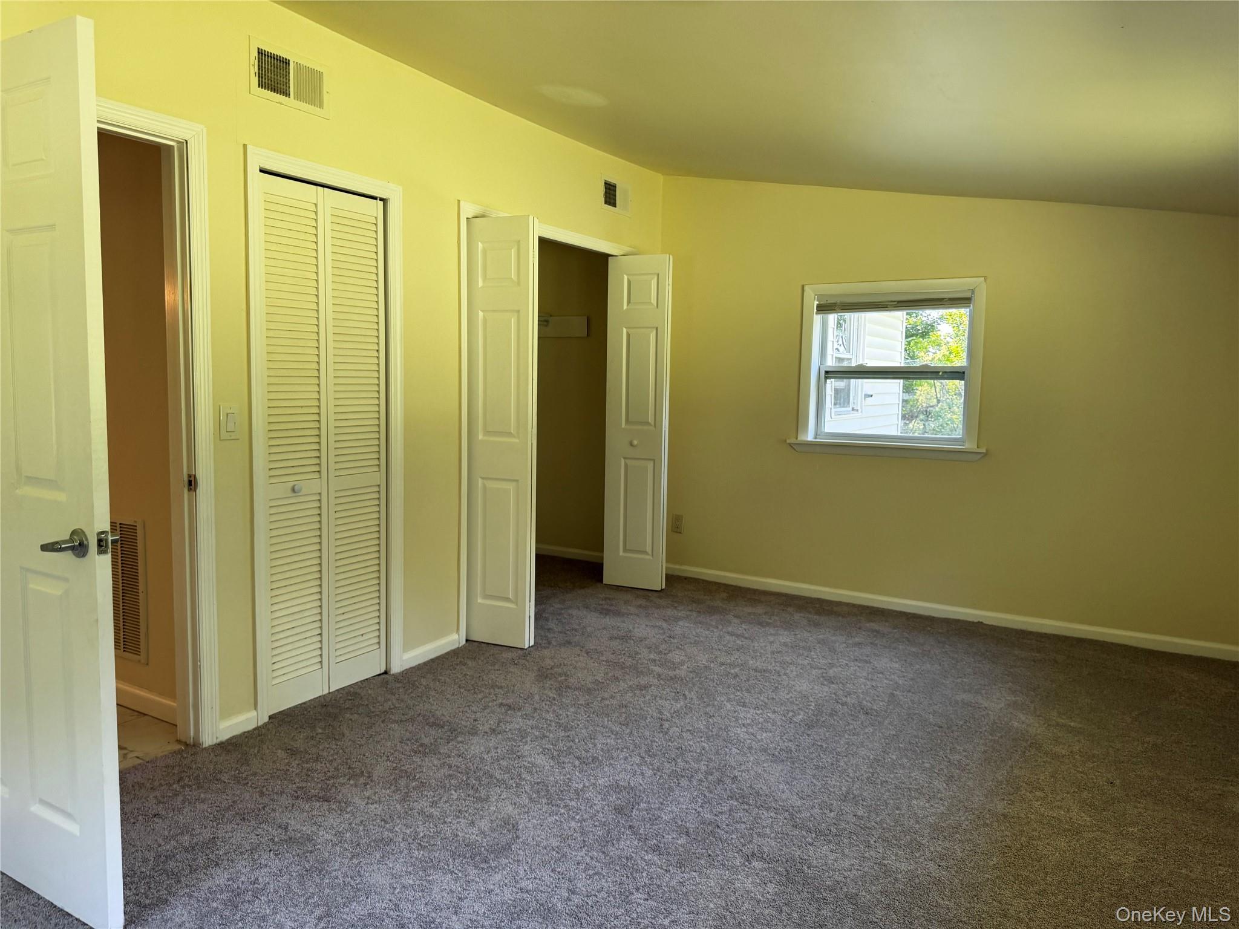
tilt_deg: -4.2
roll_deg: -0.8
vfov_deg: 56.8
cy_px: 464
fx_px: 859
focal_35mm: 24
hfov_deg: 71.6
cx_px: 620
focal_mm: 6.76
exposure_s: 1/121
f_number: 1.78
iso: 160
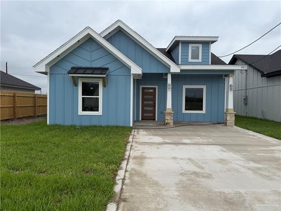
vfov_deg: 56.8
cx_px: 140
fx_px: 195
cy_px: 106
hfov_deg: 71.6
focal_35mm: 24
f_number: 1.78
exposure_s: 1/4673
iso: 80
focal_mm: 6.76
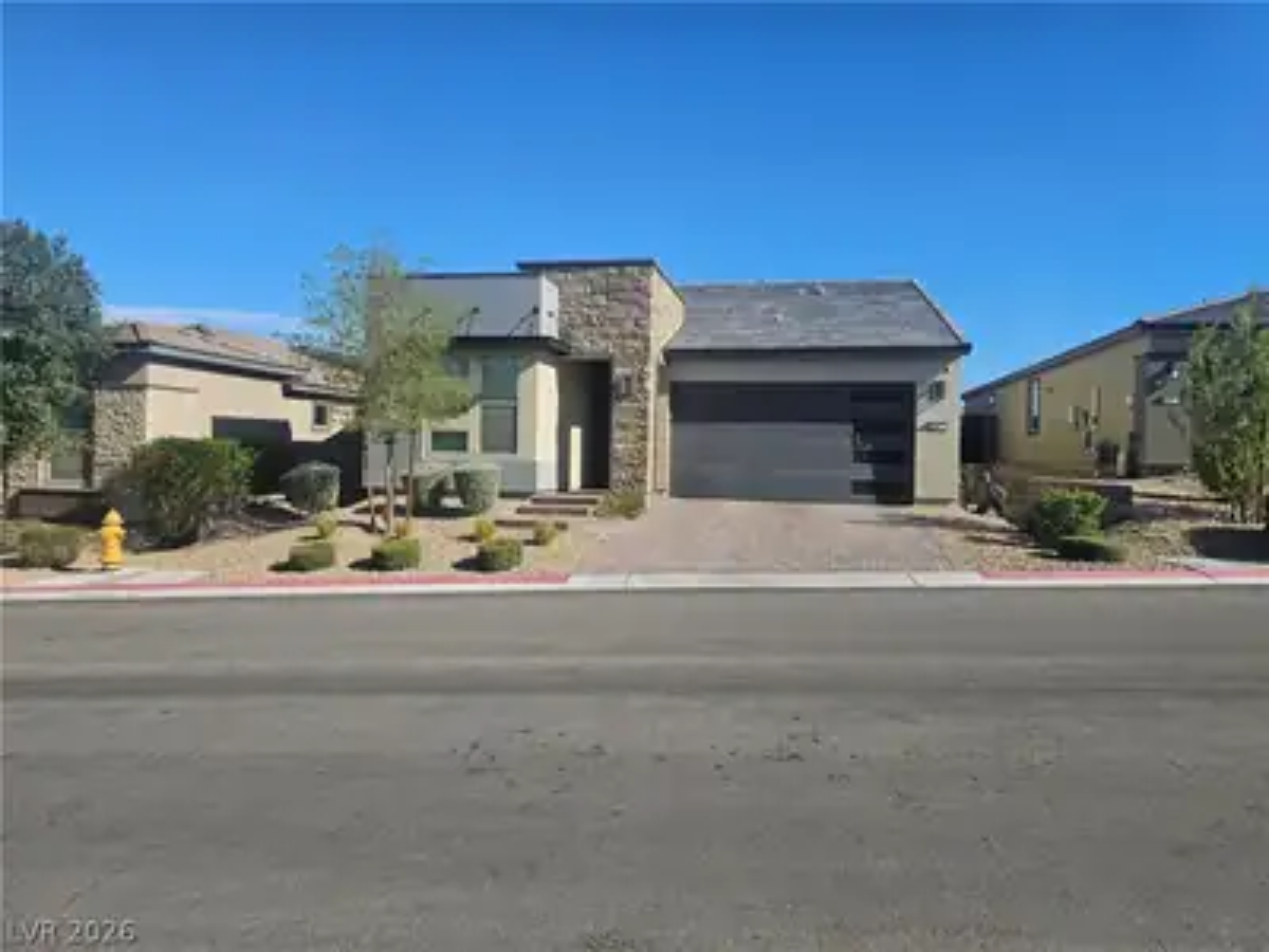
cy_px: 476
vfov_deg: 58.9
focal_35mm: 23
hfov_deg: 73.9
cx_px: 634
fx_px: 843
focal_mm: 6.3
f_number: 1.7
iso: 10
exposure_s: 1/756
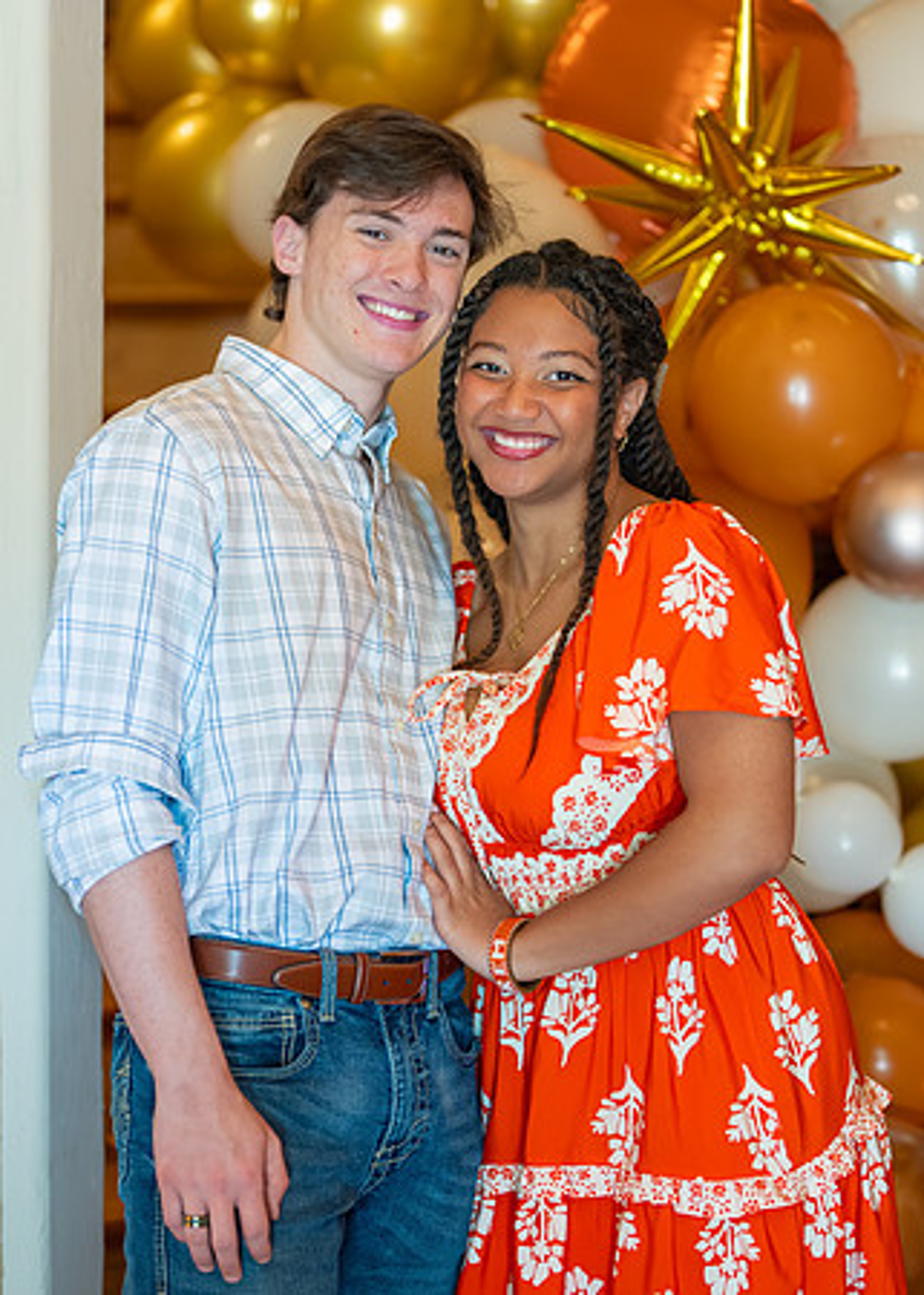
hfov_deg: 18.0
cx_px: 465
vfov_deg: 25.0
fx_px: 2916
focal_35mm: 79
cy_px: 602
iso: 640
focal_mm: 50
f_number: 1.2
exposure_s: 1/400
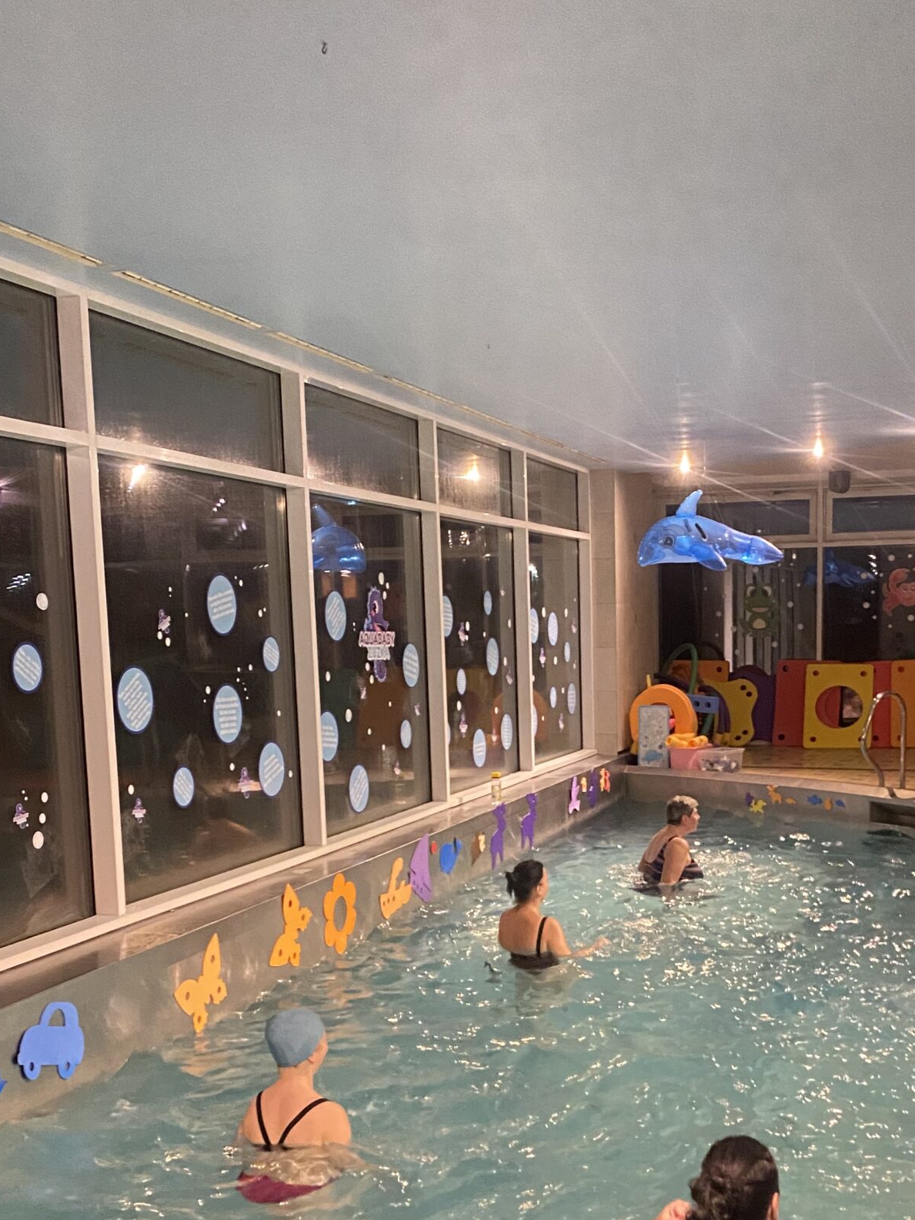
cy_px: 830
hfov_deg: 34.1
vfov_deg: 44.0
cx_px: 599
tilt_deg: -7.0
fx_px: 1480
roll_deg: +1.1
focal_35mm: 42
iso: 640
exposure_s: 1/25
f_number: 1.8
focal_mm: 4.25
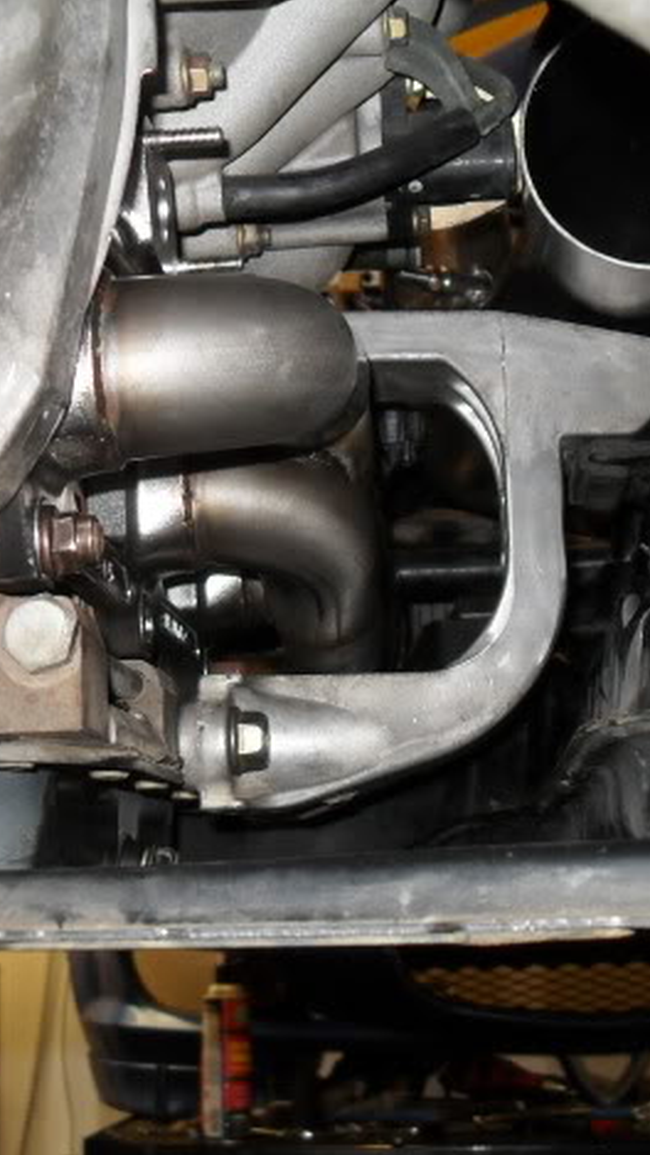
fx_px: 1592
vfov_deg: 39.9
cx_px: 355
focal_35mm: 52
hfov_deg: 23.1
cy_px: 589
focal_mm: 6.2
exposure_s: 1/45
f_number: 2.8
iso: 200
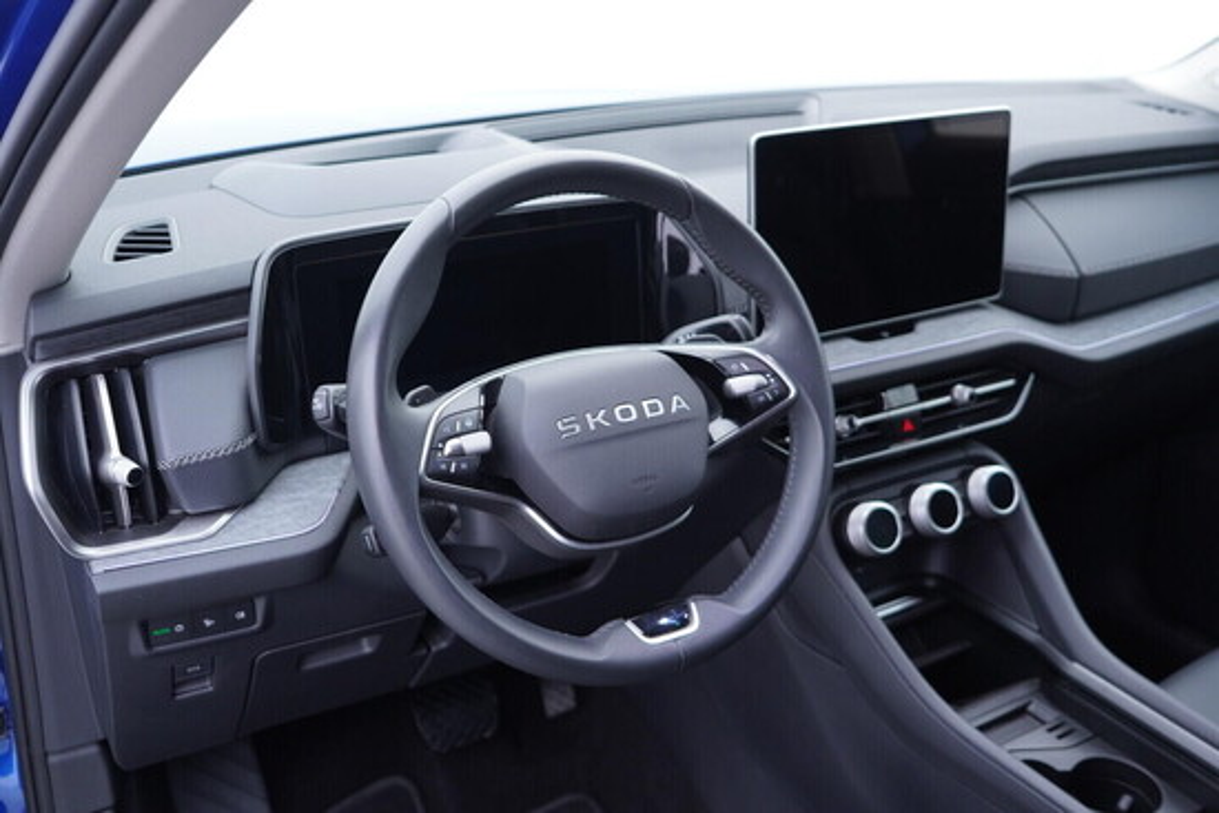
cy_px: 406
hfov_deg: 53.1
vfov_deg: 36.9
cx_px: 610
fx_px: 1219
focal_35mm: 36
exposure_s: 1/40
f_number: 2.8
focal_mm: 24
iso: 250
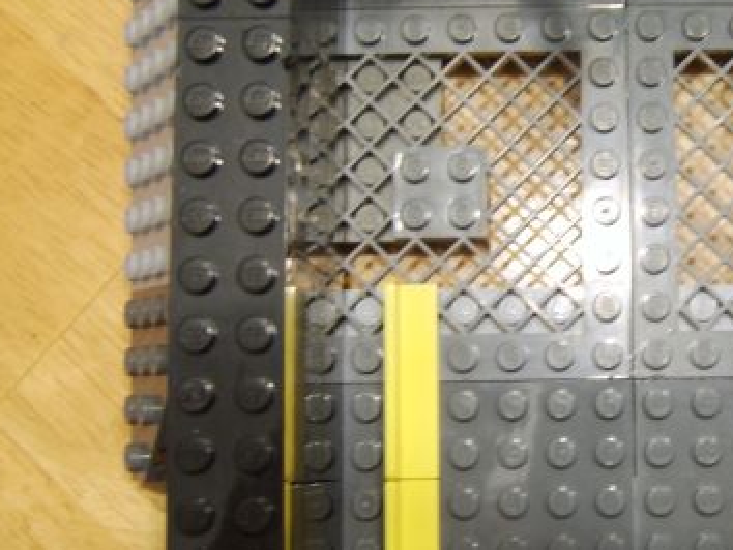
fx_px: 1335
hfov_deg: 29.6
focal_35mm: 63
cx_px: 646
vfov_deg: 23.2
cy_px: 194
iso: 71
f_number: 2.7
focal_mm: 8.13
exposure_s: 1/4
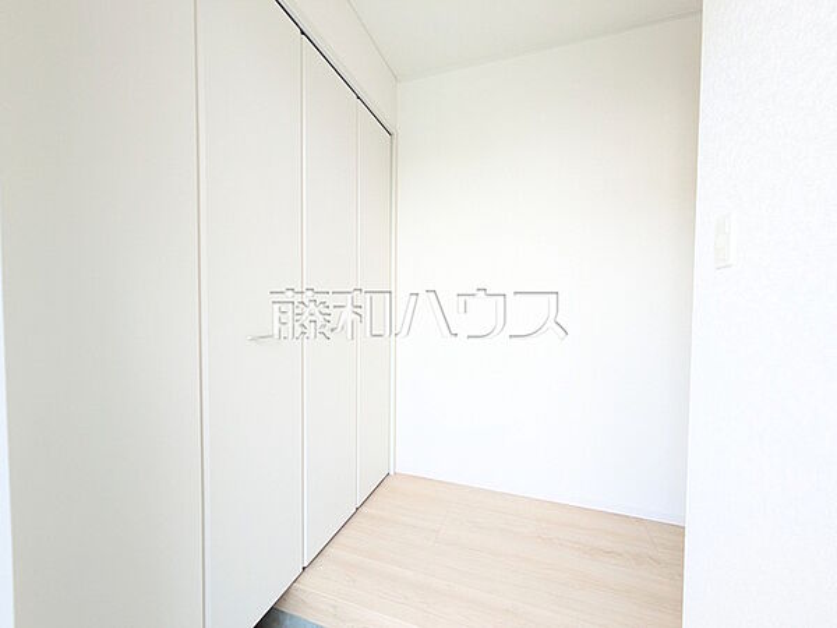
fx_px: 339
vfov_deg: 85.7
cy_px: 314
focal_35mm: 14
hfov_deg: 102.1
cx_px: 418
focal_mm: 1.83
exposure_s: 1/100
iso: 192
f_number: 2.2
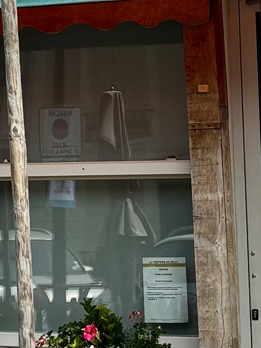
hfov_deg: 9.2
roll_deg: -0.1
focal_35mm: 160
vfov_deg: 12.2
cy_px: 2
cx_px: -34
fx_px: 1609
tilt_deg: +9.7
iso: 50
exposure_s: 1/3106
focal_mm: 5.96
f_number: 1.6
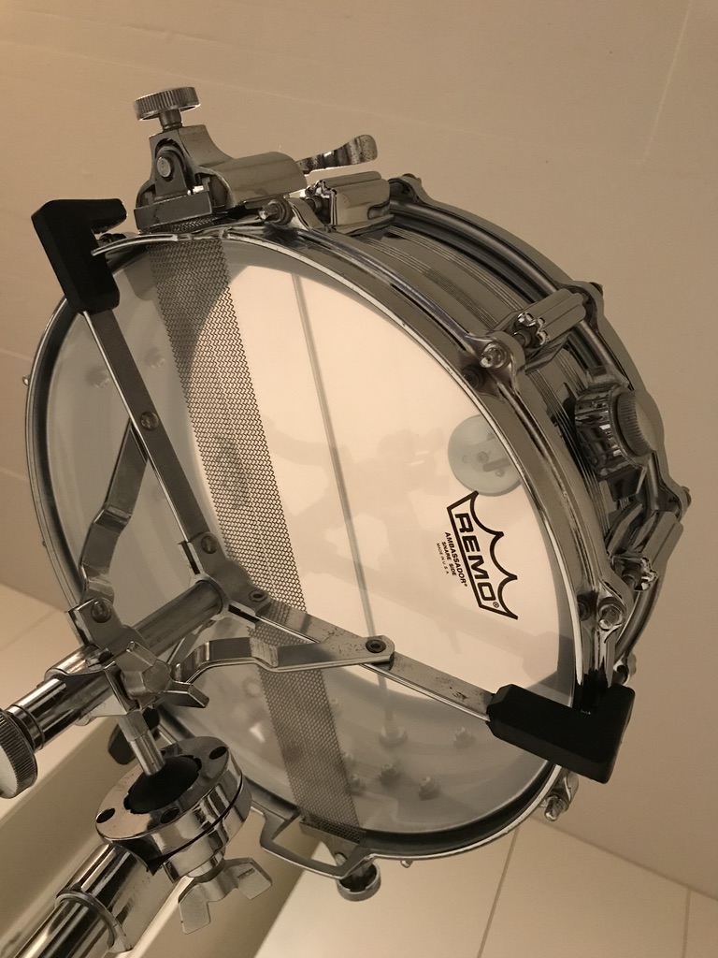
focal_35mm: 28
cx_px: 359
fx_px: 774
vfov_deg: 63.4
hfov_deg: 49.7
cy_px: 479
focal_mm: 3.99
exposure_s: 1/6
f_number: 1.8
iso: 100
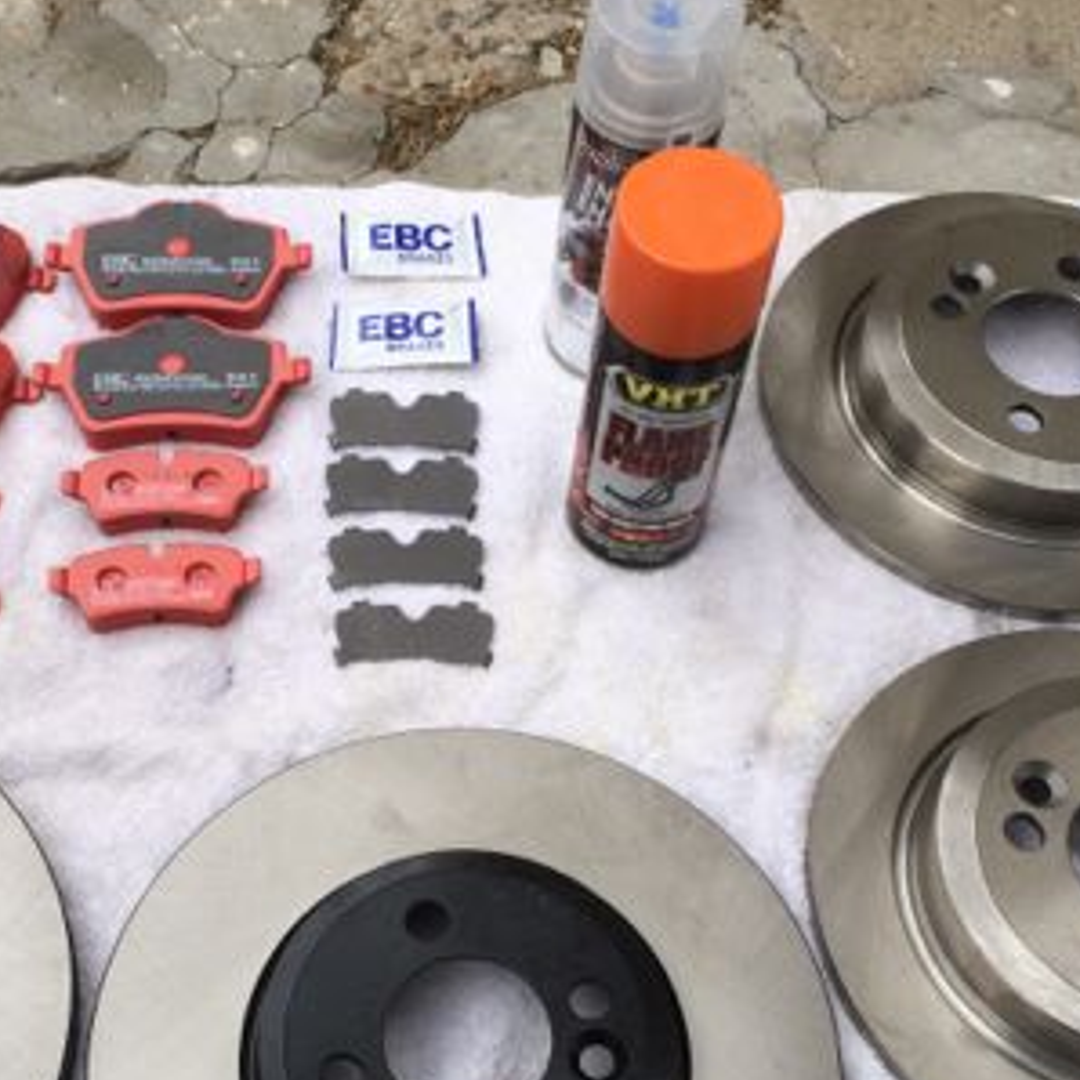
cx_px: 435
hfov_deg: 30.0
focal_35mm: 57
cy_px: 721
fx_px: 2012
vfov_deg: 29.8
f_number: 2.2
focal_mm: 4.12
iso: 32
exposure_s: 1/838
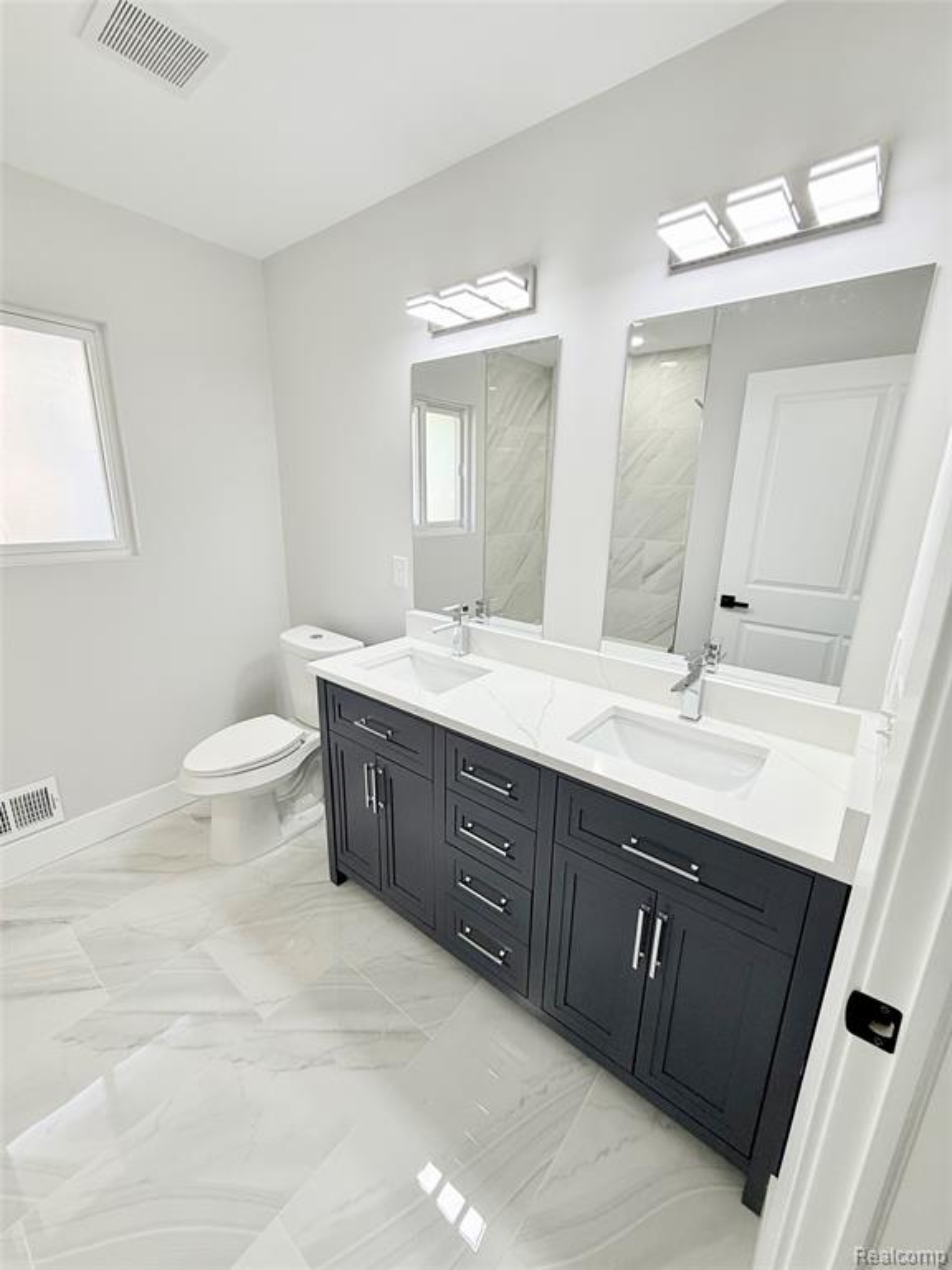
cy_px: 635
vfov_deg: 102.1
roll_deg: -1.6
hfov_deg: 85.7
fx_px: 513
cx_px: 476
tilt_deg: -14.5
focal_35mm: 14
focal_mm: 2.22
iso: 100
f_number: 2.2
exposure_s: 1/120
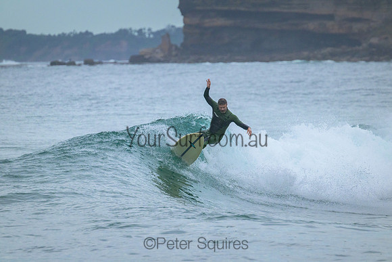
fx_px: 6752
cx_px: 196
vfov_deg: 2.2
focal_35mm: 620
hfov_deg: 3.3
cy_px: 131
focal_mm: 620
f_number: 11
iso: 2800
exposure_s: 1/1250
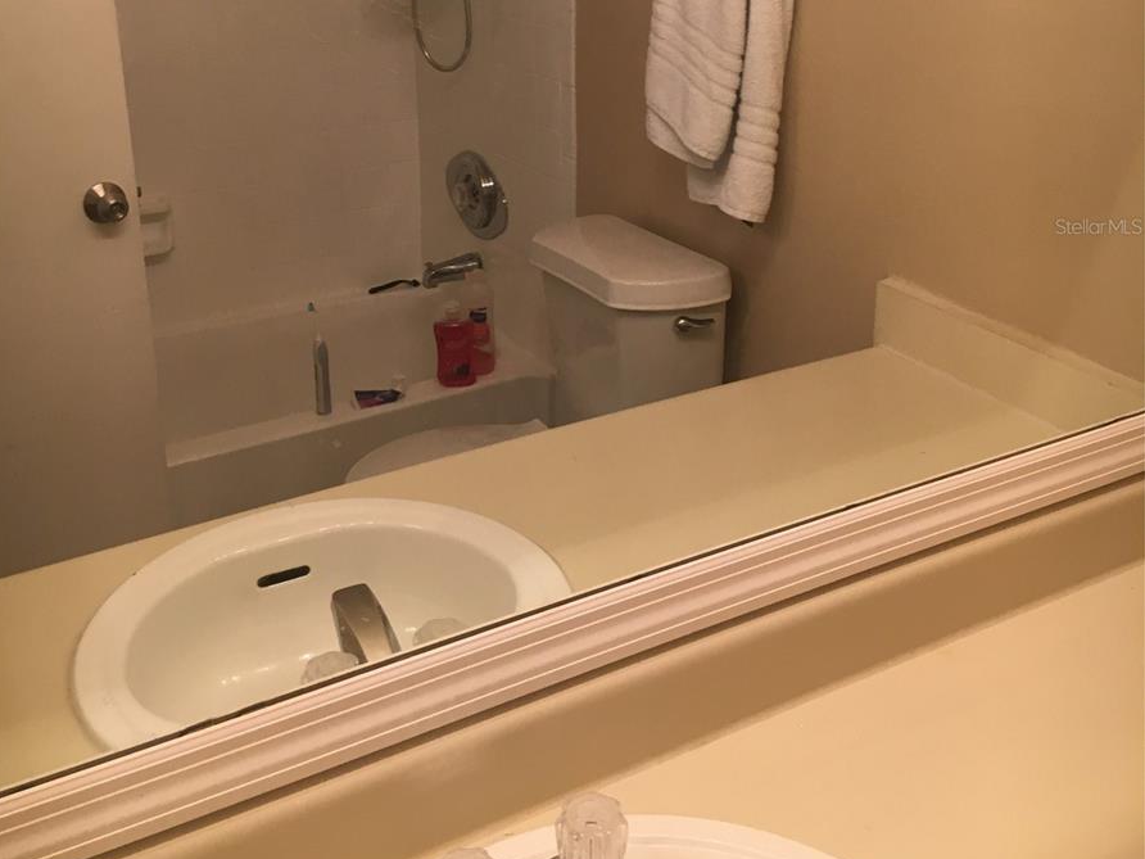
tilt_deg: -17.6
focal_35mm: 39
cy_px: 226
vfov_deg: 36.1
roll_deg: -0.1
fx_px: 1290
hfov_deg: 47.9
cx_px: 569
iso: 50
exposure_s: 1/30
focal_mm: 4.15
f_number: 2.2
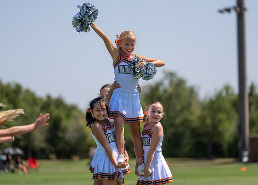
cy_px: 98
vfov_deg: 7.9
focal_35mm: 183
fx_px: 1341
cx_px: 132
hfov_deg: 11.0
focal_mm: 163
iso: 100
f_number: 2.8
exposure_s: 1/2000
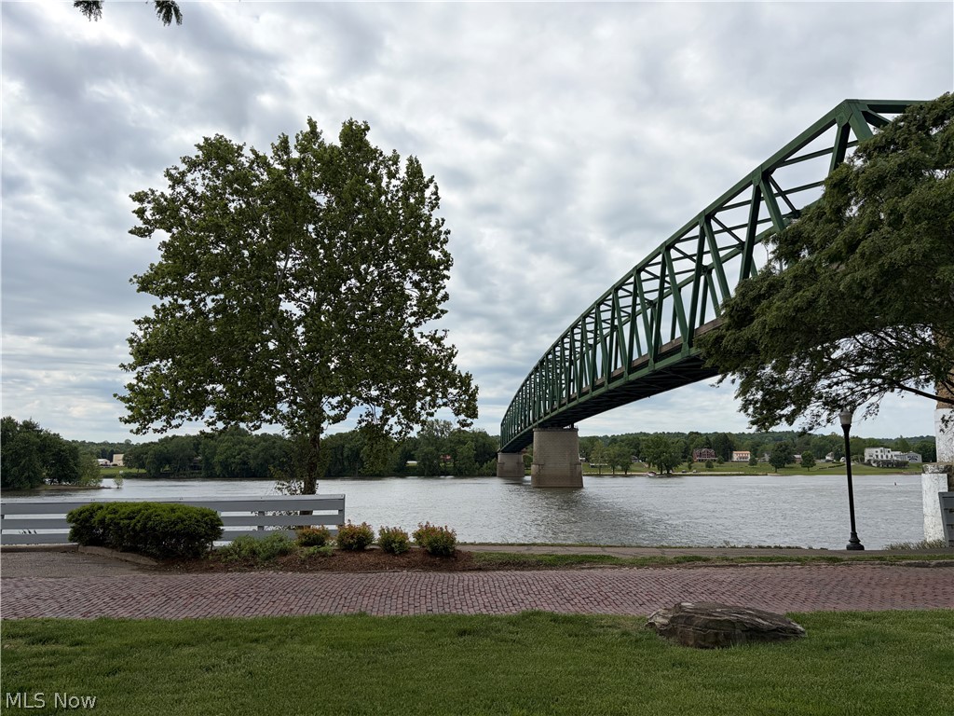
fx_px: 717
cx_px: 477
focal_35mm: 26
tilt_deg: +8.3
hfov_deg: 67.3
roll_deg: +0.7
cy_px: 358
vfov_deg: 53.1
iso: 64
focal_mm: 5.96
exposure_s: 1/7813
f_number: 1.6
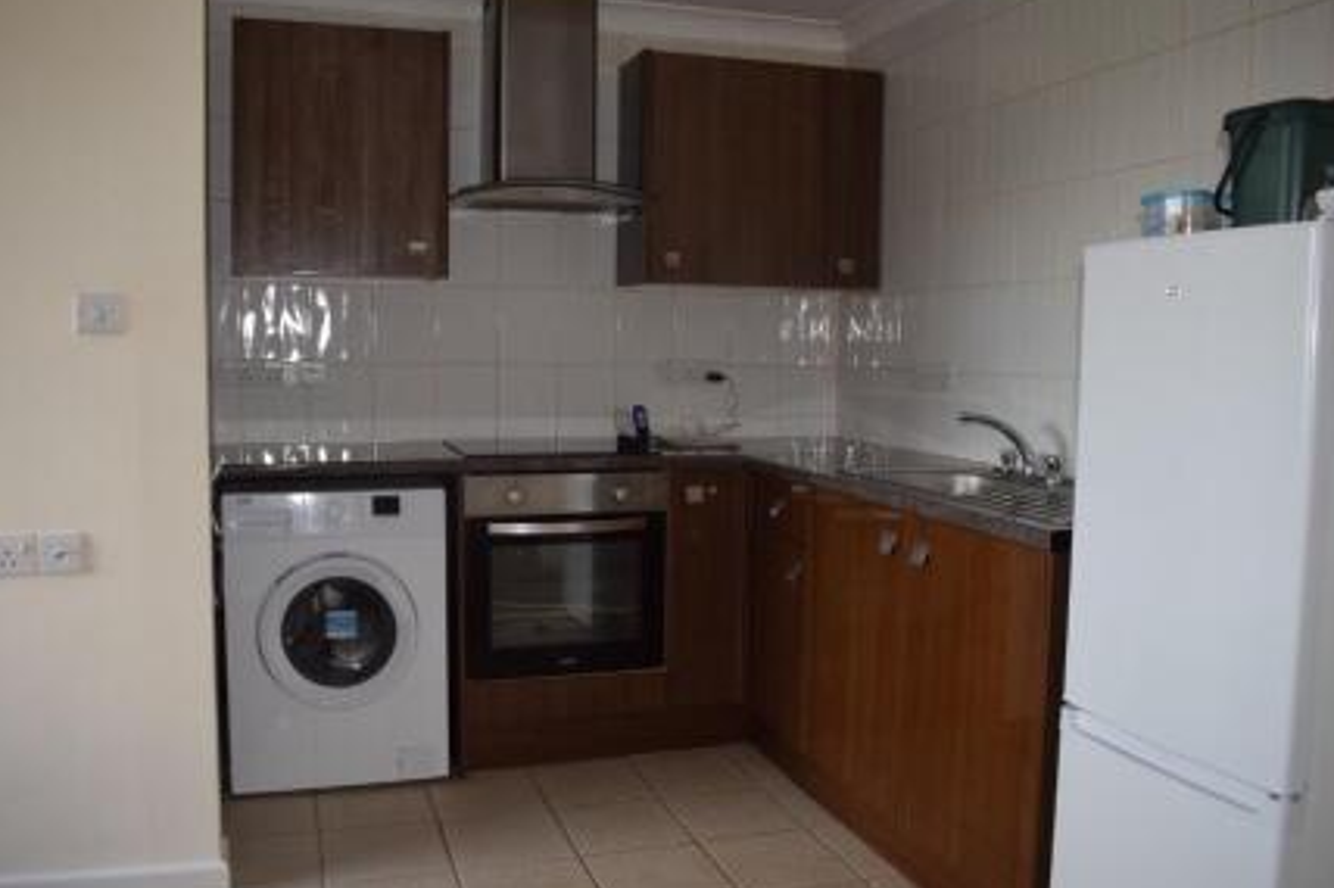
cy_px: 450
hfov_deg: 61.9
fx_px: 1111
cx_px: 636
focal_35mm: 30
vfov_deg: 43.6
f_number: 5
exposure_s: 1/100
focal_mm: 18
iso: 800
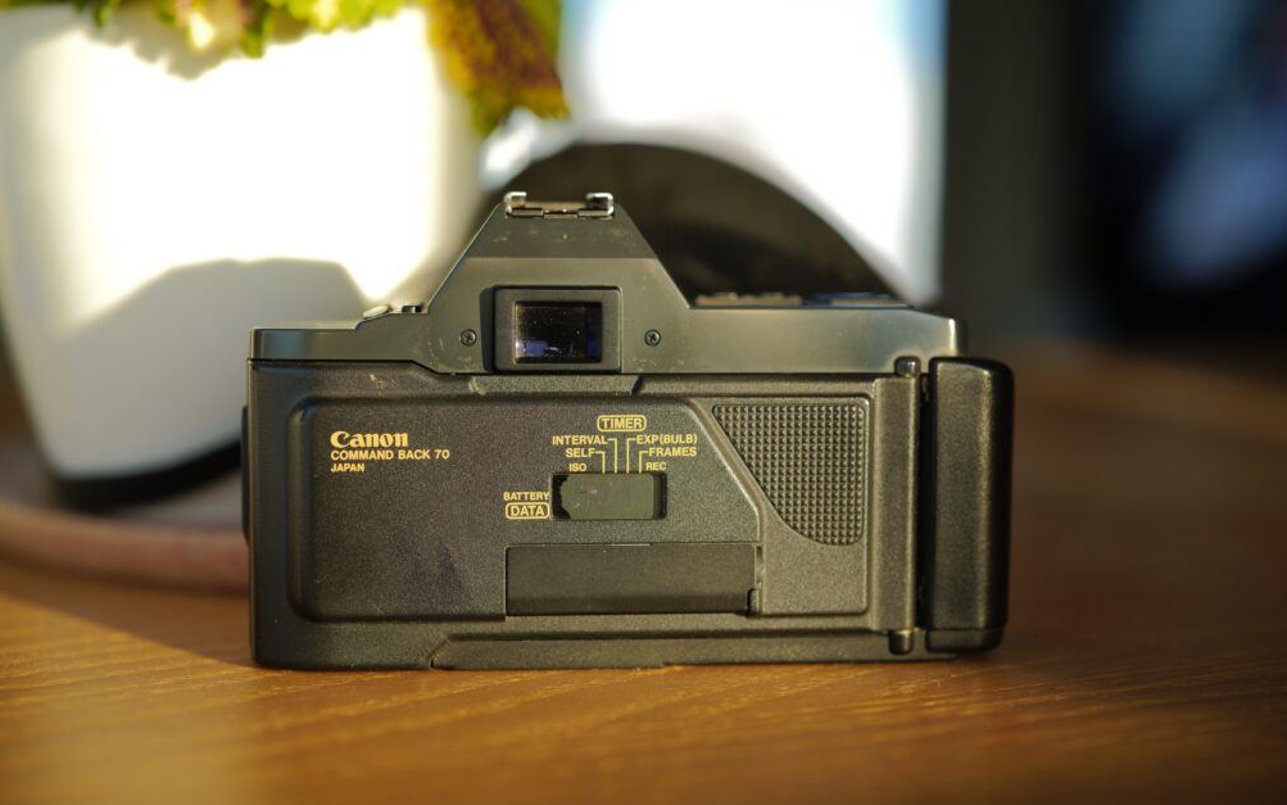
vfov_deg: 24.9
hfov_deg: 38.9
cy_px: 405
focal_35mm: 52
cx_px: 634
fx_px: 1824
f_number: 2.5
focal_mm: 50
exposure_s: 1/200
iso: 100
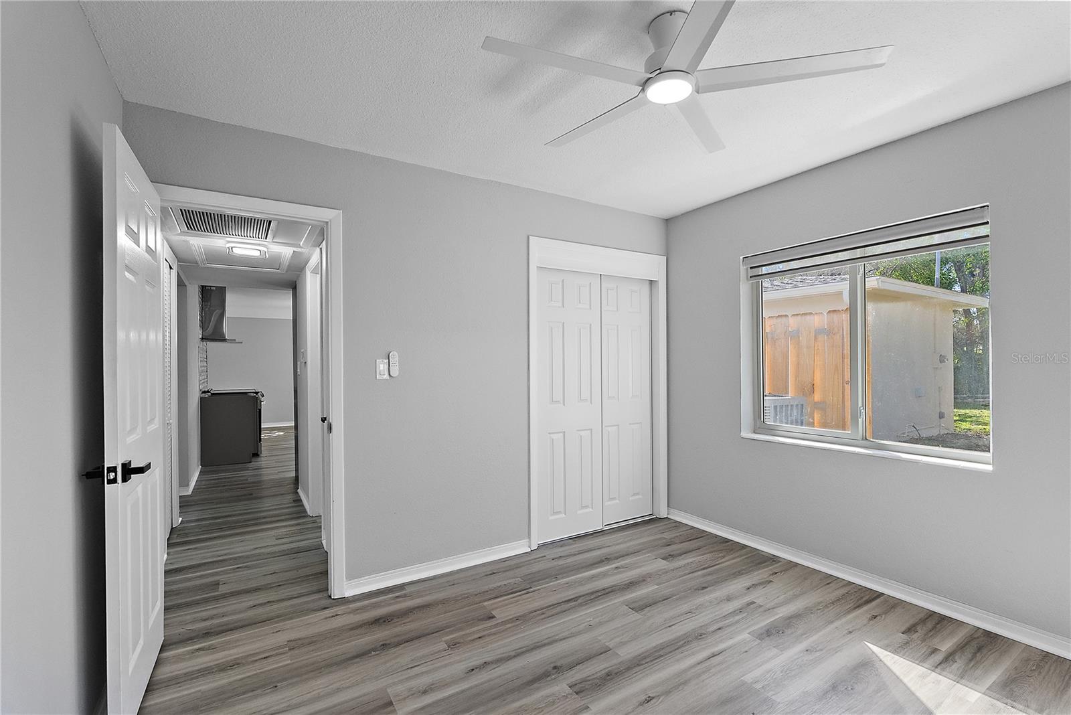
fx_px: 476
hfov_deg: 96.7
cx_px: 536
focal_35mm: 16
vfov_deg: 73.8
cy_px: 358
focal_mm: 16
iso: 1600
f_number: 7.1
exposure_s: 1/60
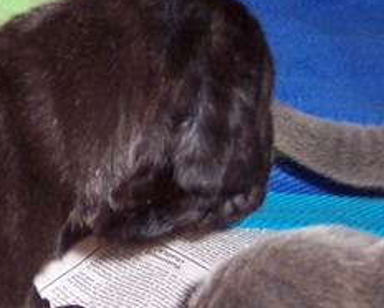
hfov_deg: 14.0
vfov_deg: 11.8
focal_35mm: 131
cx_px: -144
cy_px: 225
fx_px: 1490
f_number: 2.8
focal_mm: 8
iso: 100
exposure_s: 1/60
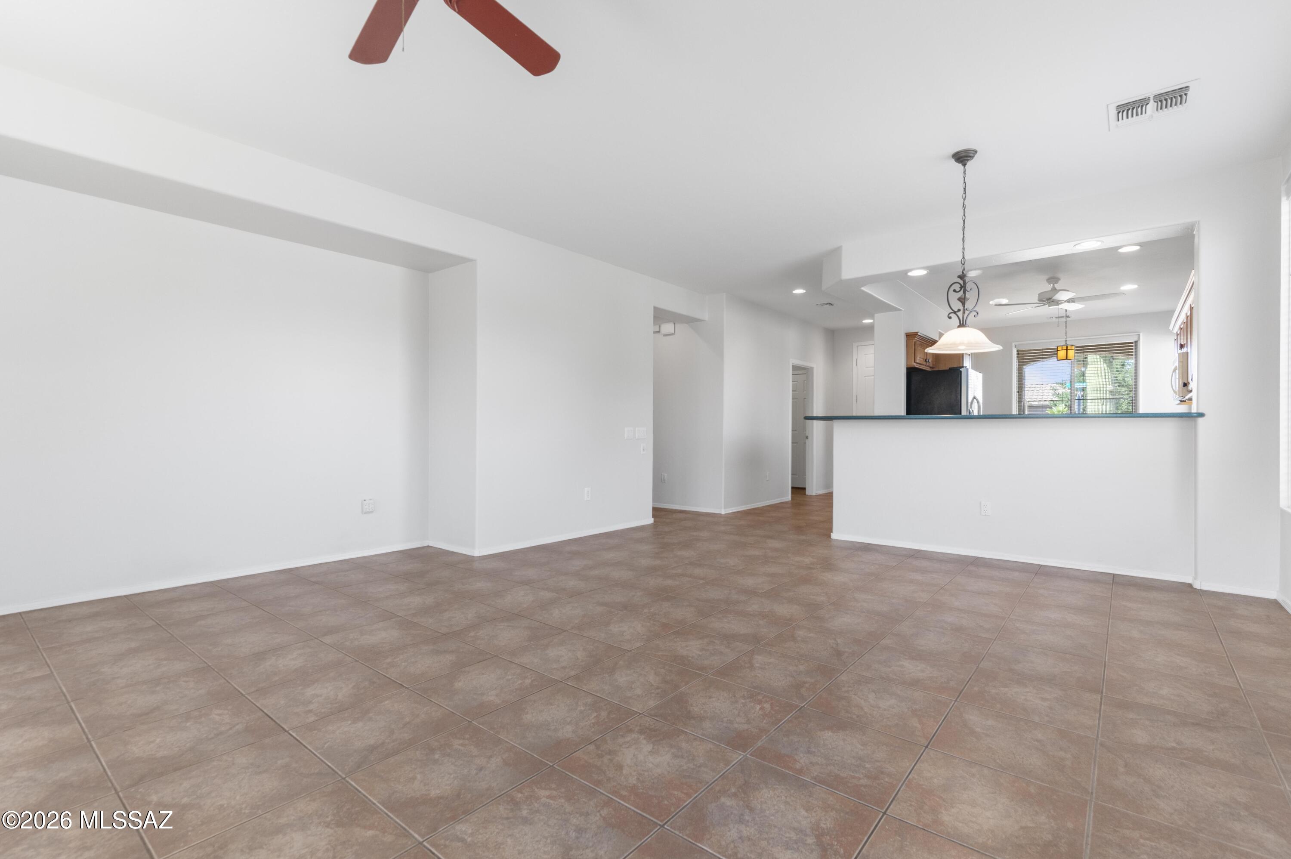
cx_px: 646
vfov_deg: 73.7
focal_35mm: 16
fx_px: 573
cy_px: 430
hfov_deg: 96.8
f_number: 13
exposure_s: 1/10
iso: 1250
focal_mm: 16
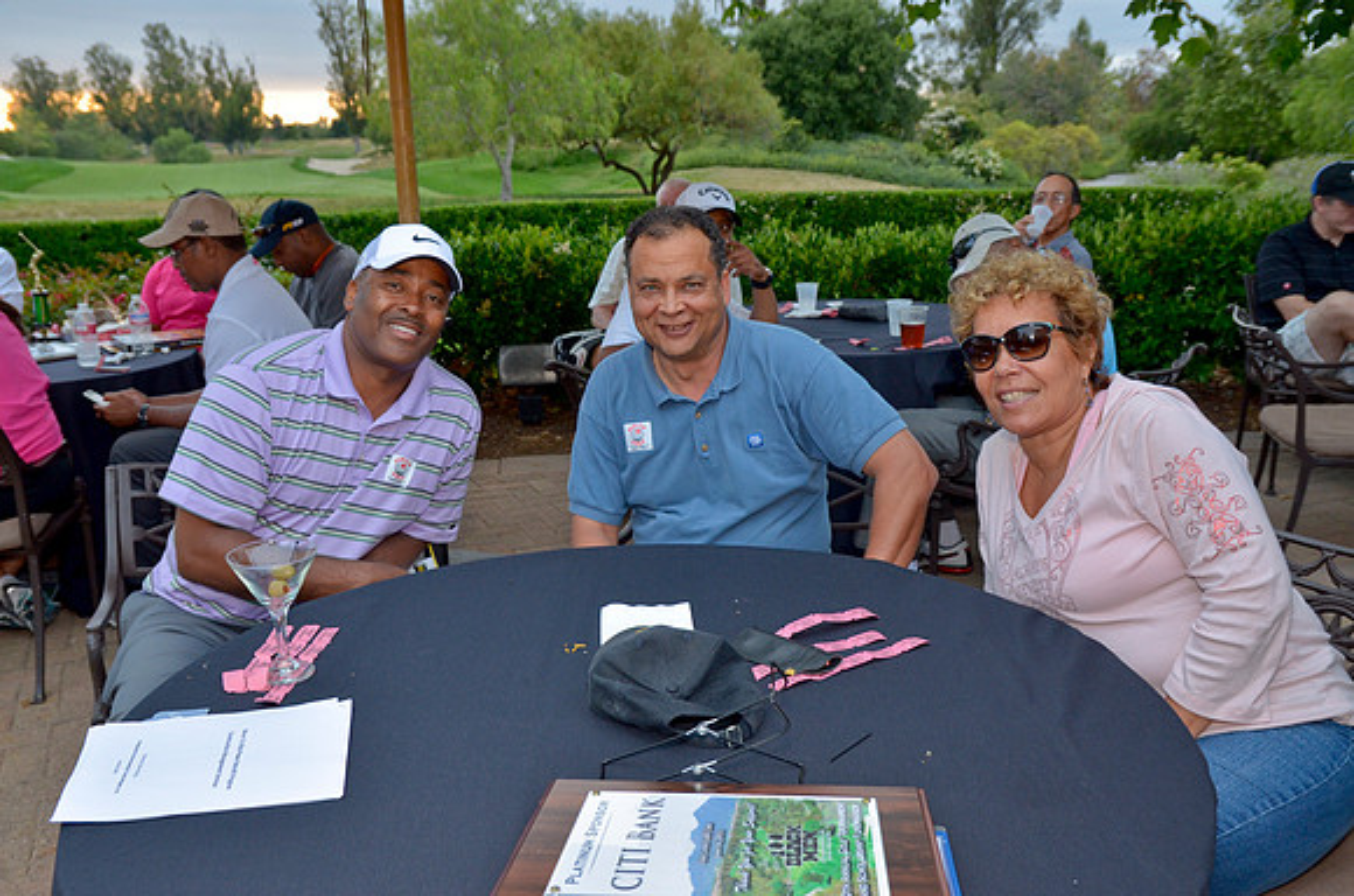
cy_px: 448
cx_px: 677
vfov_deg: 39.8
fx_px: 1238
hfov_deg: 57.3
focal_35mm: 33
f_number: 4
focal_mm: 22
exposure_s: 1/80
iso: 400
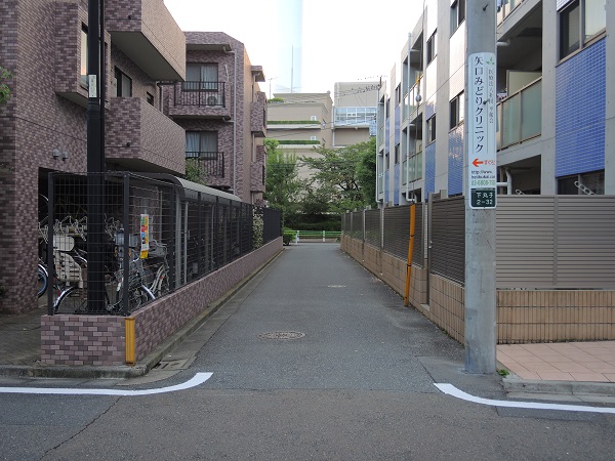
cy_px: 230
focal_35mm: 35
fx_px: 622
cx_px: 308
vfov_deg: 40.7
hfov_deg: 52.6
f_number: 2.5
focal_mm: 7.6
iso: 80
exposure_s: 1/50
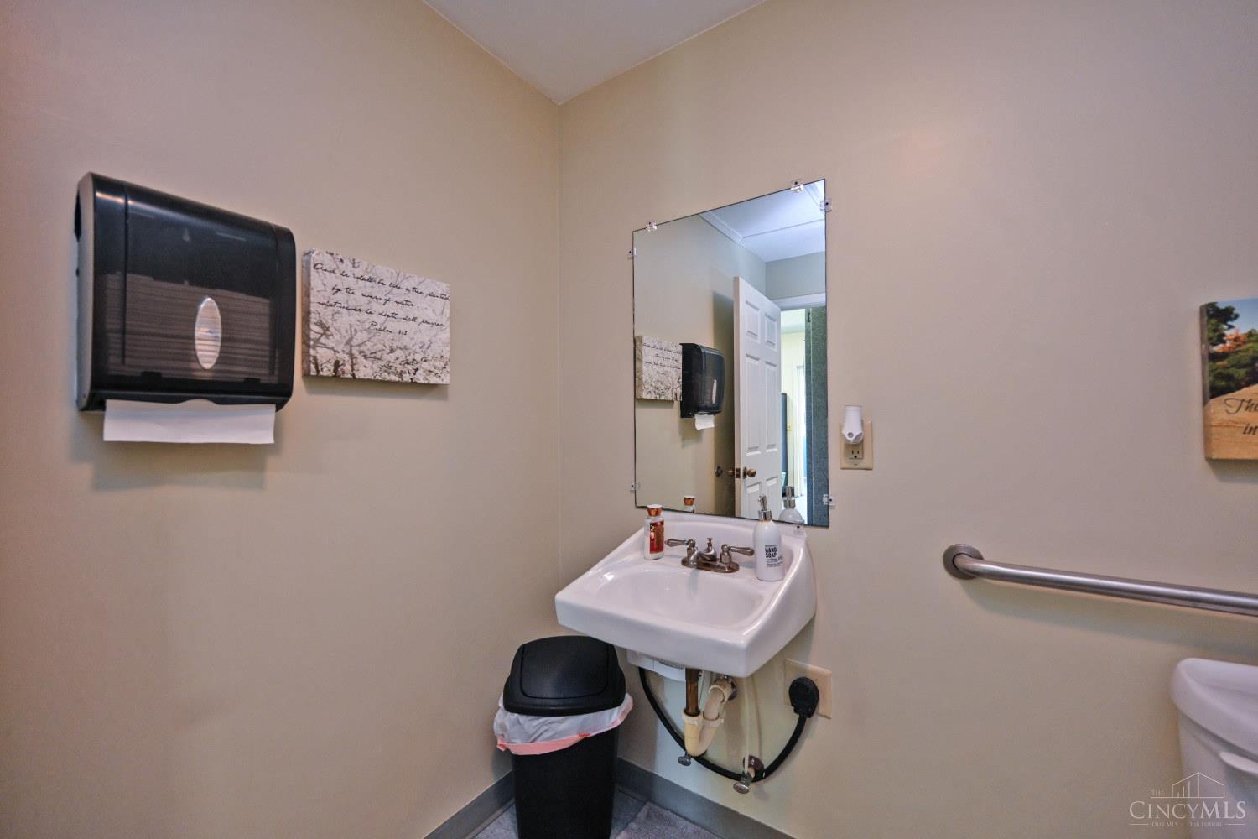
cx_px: 629
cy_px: 420
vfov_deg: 81.2
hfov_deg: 104.3
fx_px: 489
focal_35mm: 14
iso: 1250
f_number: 4
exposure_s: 1/60
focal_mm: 14
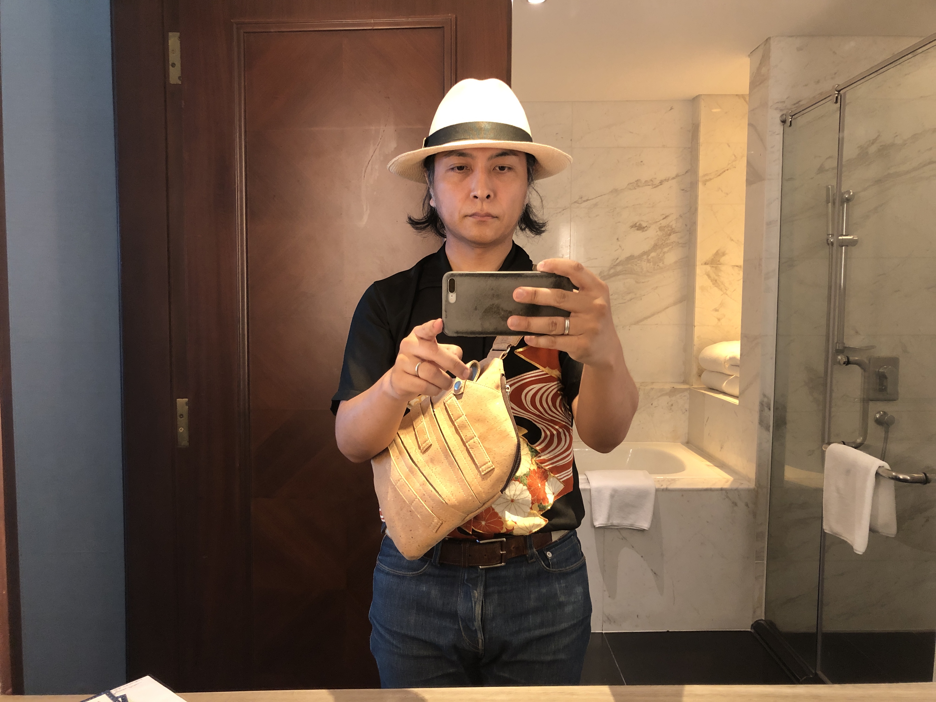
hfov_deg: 63.4
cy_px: 351
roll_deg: -0.2
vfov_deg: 49.7
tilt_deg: -6.6
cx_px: 468
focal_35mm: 28
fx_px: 757
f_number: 1.8
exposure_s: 1/17
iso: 80
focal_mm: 3.99
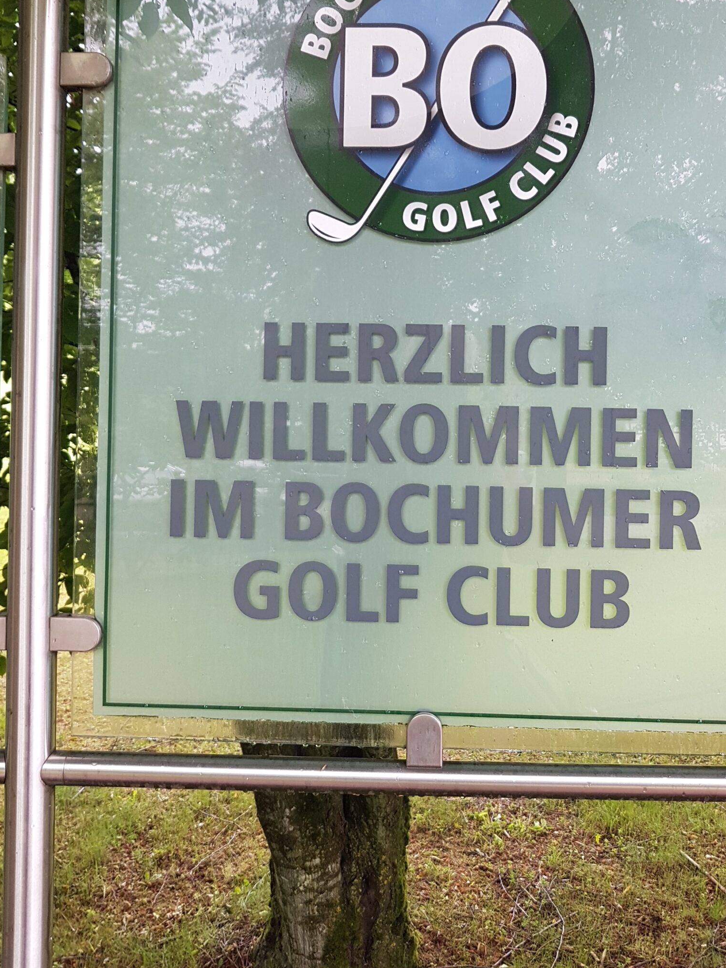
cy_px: 411
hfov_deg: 42.7
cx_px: 436
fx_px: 923
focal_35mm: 33
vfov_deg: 55.1
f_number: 1.7
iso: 50
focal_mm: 4.2
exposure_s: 1/60
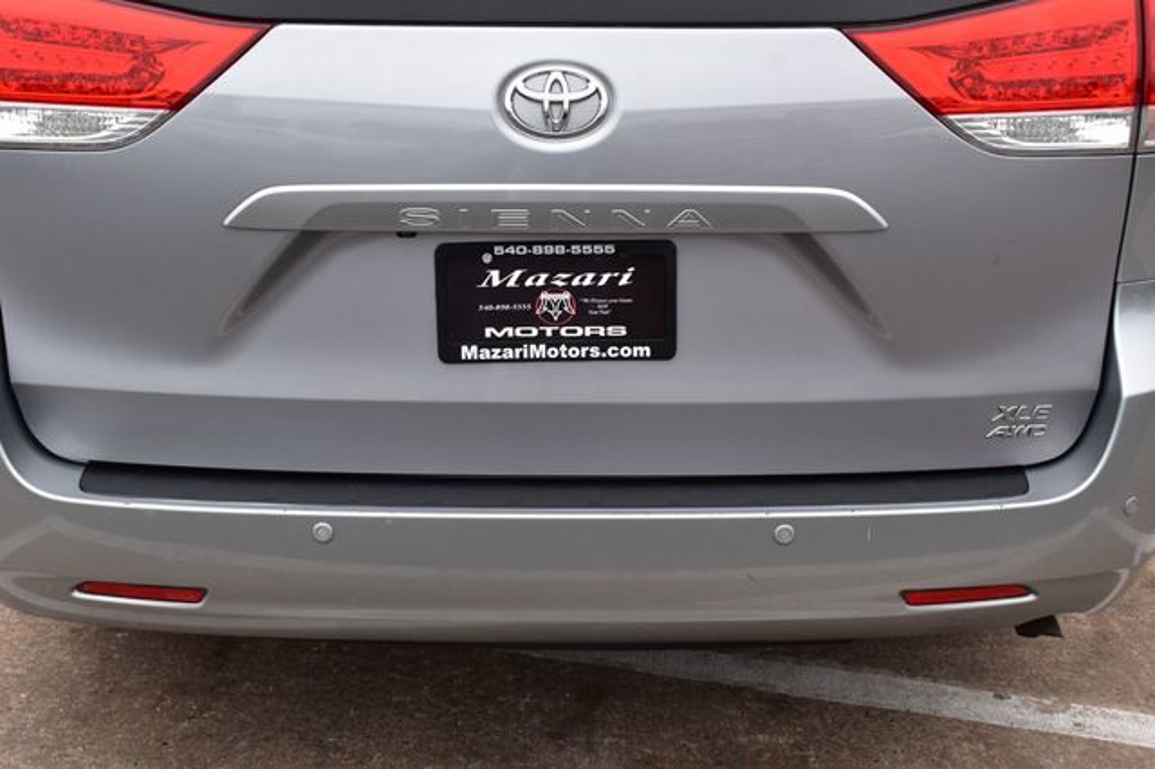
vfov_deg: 28.0
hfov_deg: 41.1
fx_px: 1539
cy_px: 384
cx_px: 578
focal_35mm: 48
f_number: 9
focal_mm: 32
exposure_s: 1/125
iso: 400
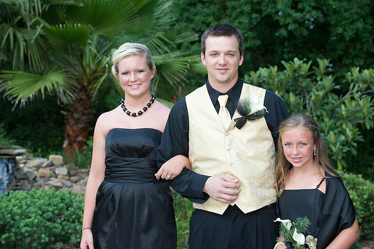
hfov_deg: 20.8
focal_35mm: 98
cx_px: 187
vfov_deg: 13.9
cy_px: 124
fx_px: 1017
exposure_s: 1/125
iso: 800
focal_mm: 98
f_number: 5.6
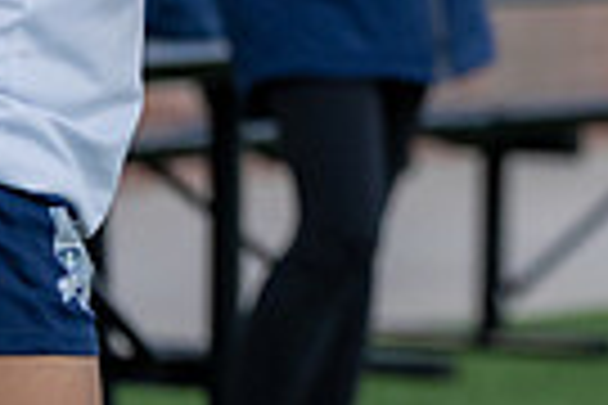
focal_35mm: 485
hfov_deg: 4.2
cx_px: 946
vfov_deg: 2.8
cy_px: -322
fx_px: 8190
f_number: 2.8
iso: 1600
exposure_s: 1/6400
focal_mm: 113
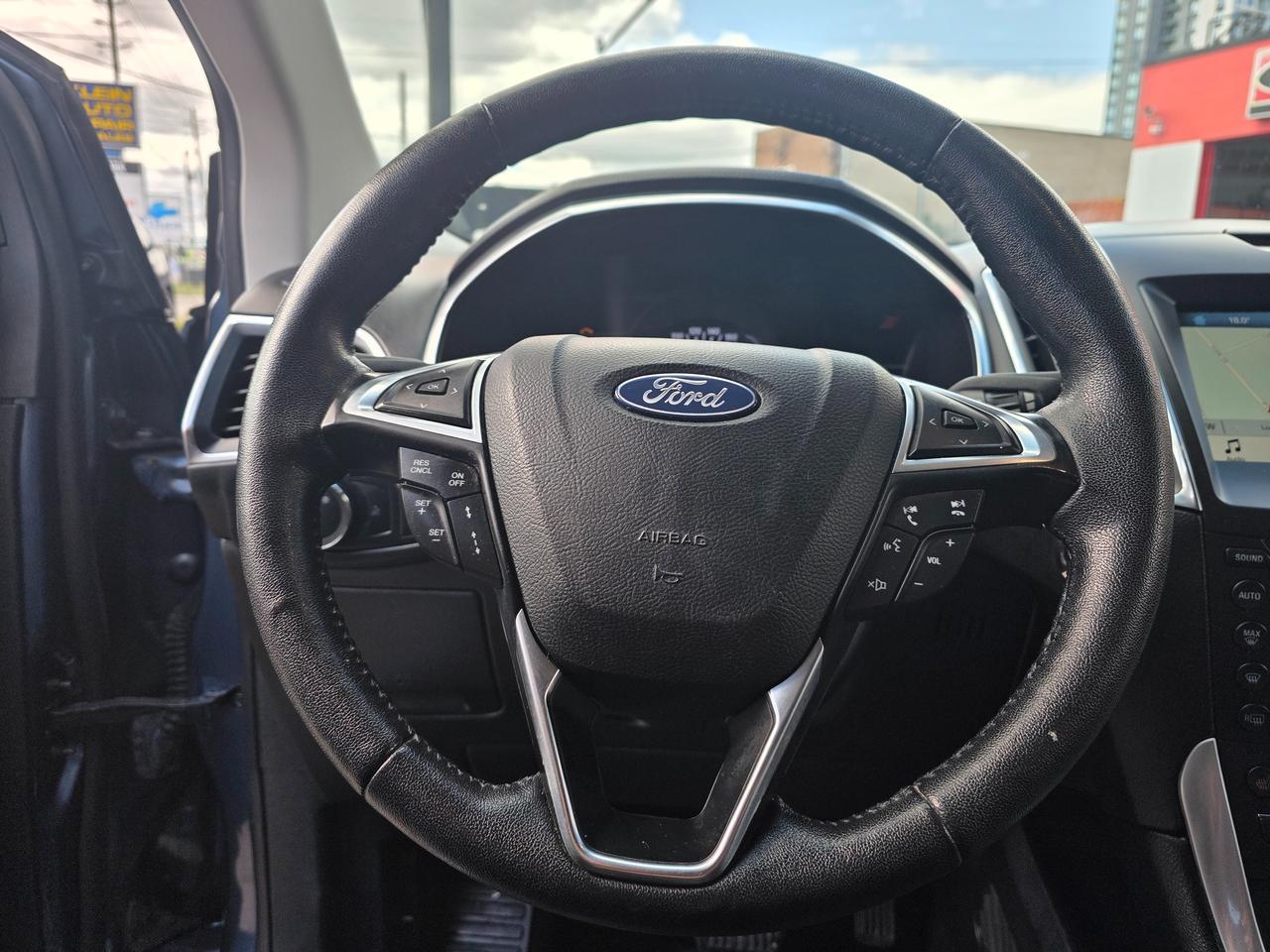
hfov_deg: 73.9
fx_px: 844
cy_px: 476
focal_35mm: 23
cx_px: 635
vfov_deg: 58.9
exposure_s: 1/128
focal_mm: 6.3
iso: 12
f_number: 1.7
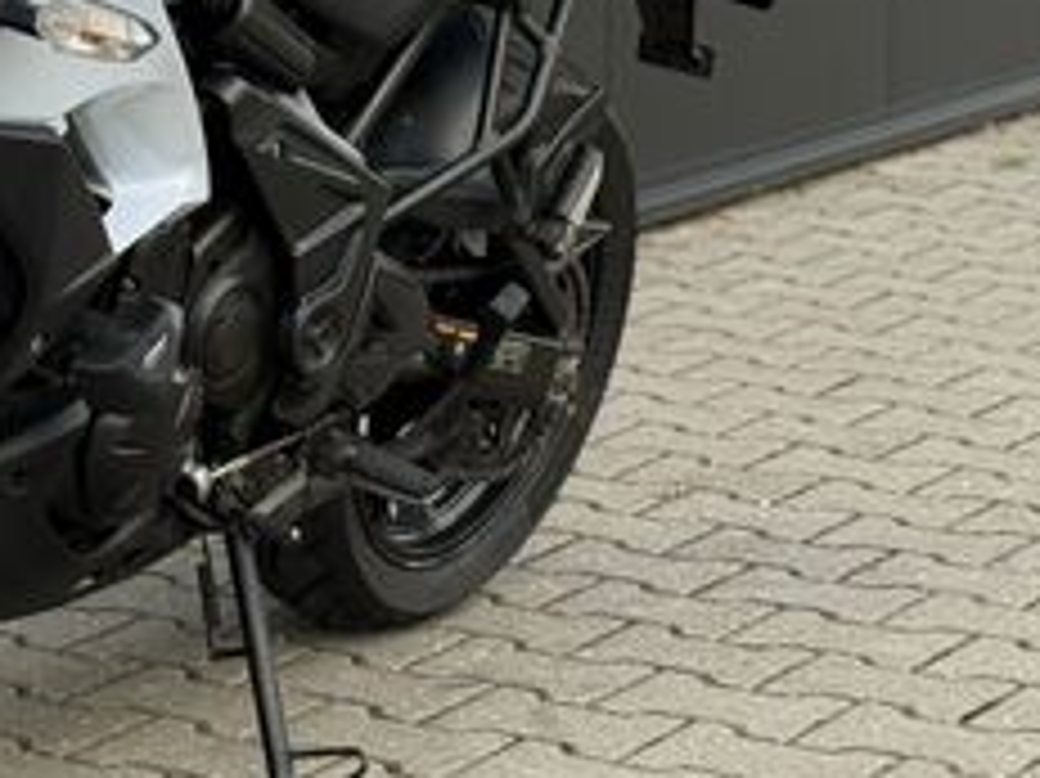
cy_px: 40
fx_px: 3994
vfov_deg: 11.1
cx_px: -81
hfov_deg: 14.5
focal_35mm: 133
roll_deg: +1.3
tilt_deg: -6.5
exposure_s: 1/1264
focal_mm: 6.76
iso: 80
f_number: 1.78
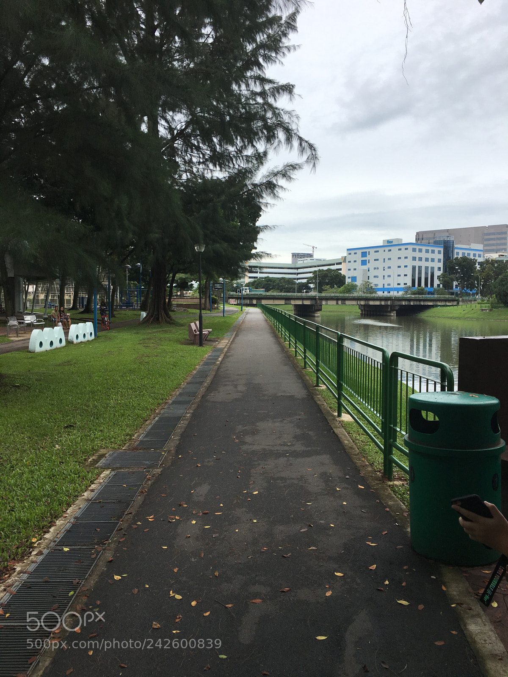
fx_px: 567
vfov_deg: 61.7
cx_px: 254
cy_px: 338
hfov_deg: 48.2
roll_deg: -1.0
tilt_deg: -2.1
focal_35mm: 29
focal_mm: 4.15
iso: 25
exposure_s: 1/818
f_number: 2.2
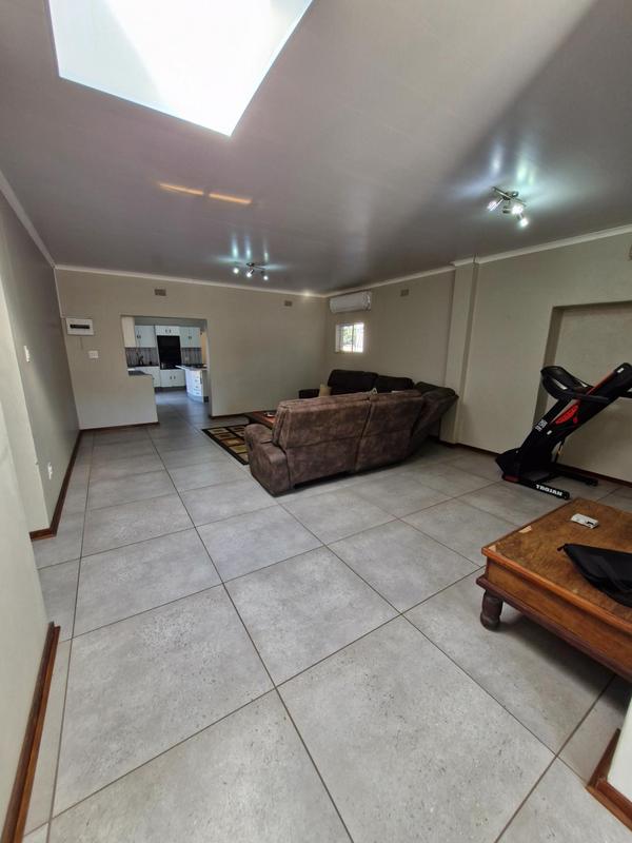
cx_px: 316
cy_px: 422
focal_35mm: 13
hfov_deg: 89.9
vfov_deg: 106.2
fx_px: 316
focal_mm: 1.74
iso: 50
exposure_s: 1/50
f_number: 2.2
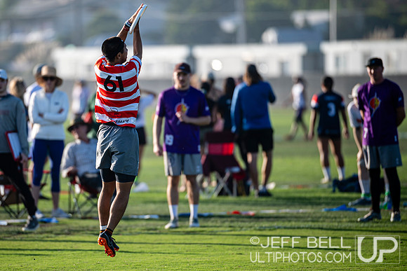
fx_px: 4278
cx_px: 150
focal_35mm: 378
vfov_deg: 3.6
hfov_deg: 5.4
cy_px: 139
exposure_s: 1/1000
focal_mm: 300
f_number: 3.2
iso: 110
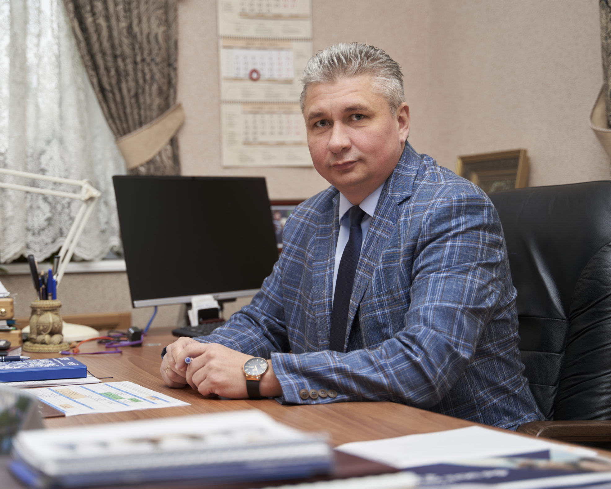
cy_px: 253
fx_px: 1103
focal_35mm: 61
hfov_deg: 30.9
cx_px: 258
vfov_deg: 25.0
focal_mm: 50
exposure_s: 1/125
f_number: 2.8
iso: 100
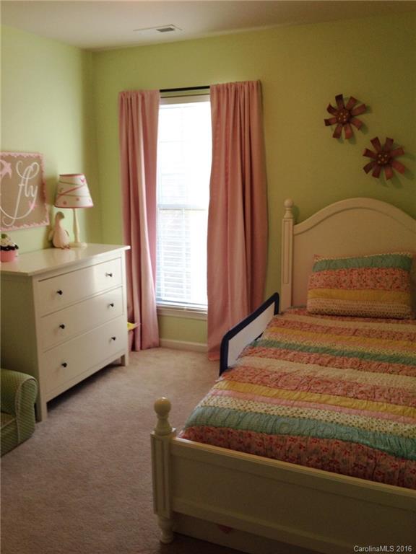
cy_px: 277
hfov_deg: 42.9
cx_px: 208
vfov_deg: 55.4
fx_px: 529
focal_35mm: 33
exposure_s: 1/40
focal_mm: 4.12
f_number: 2.4
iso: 50
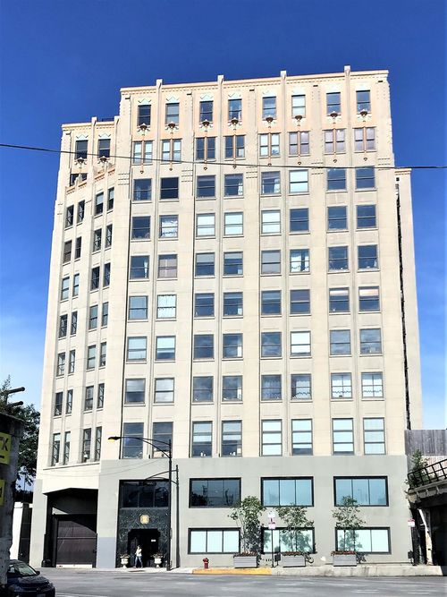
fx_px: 482
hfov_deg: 49.7
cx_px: 224
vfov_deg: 63.5
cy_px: 298
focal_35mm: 28
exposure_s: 1/4367
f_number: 1.8
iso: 20
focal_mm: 3.99
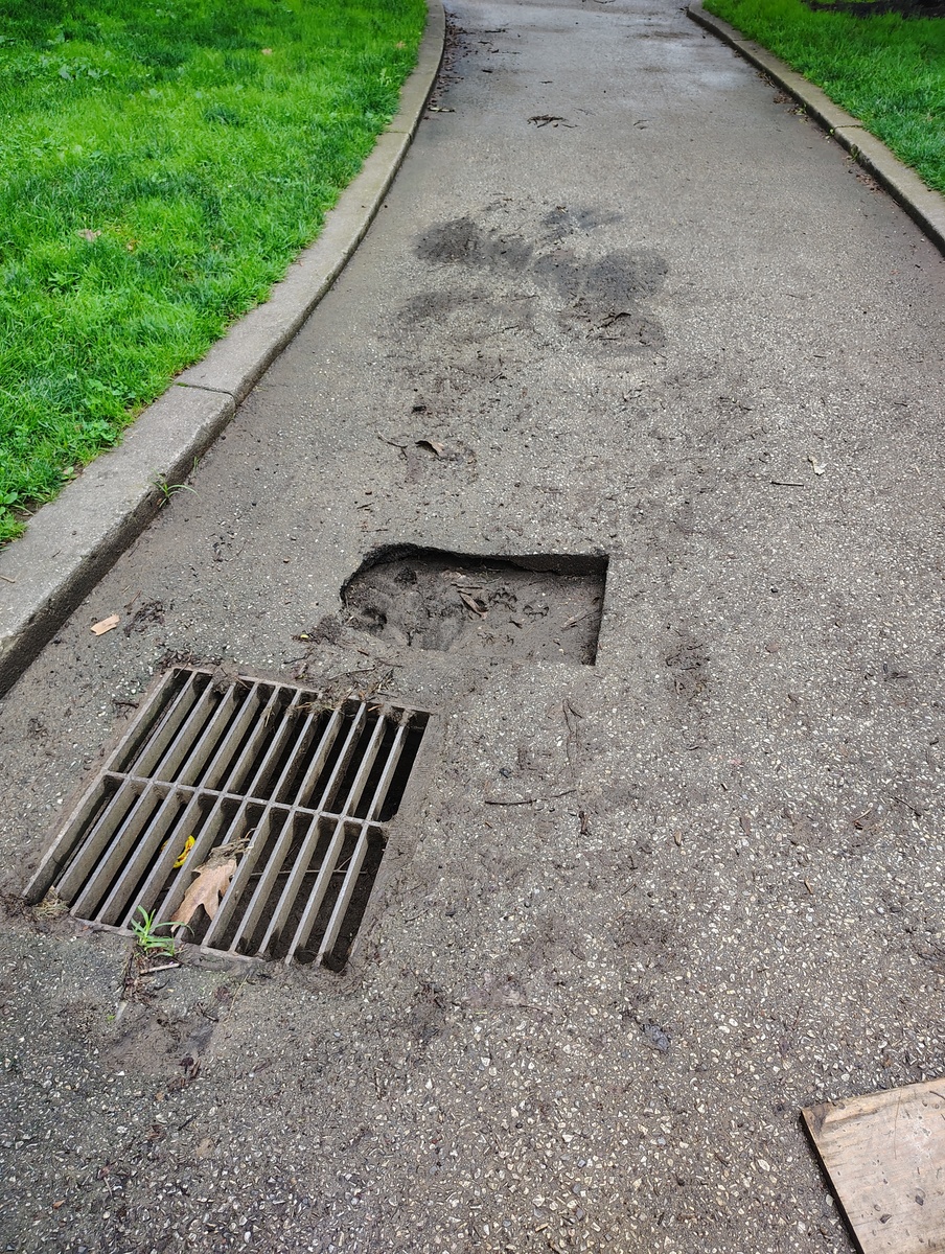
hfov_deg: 57.0
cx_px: 472
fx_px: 871
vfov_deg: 71.5
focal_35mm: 24
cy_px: 627
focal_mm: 5.56
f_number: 1.8
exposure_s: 1/200
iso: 134
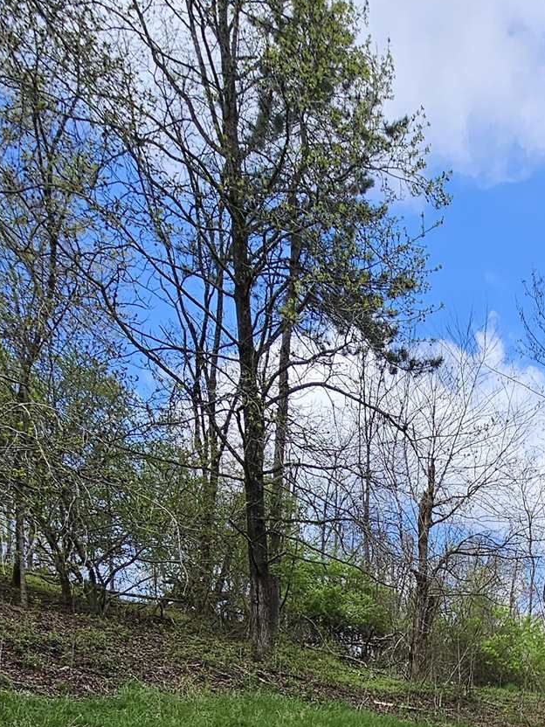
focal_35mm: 36
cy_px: 828
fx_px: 756
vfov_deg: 40.0
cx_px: 551
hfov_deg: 35.6
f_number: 2.2
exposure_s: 1/1384
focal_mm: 2.2
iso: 50
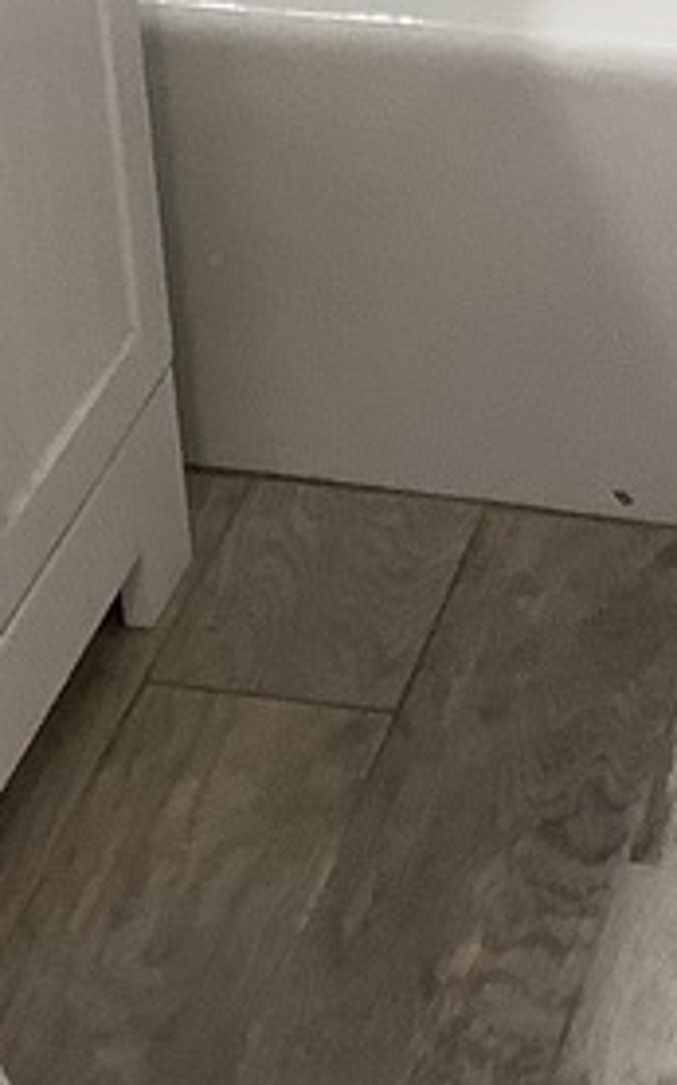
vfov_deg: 14.3
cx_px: 286
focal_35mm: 128
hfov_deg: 10.2
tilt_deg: -14.3
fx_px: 3781
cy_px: -889
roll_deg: +4.5
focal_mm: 3.3
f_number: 2.4
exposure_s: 1/50
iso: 100
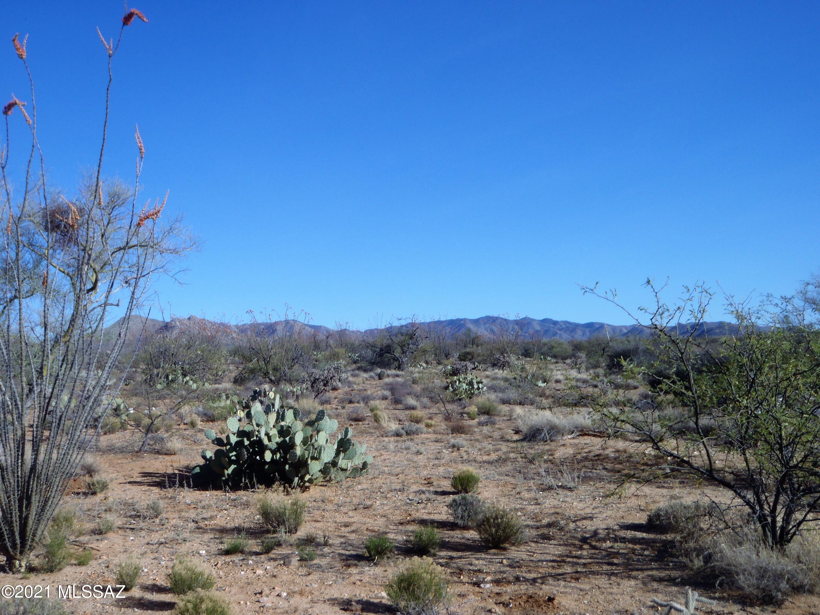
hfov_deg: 51.4
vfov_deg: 39.7
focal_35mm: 36
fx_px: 853
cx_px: 410
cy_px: 308
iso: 64
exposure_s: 1/400
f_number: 5
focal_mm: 6.53
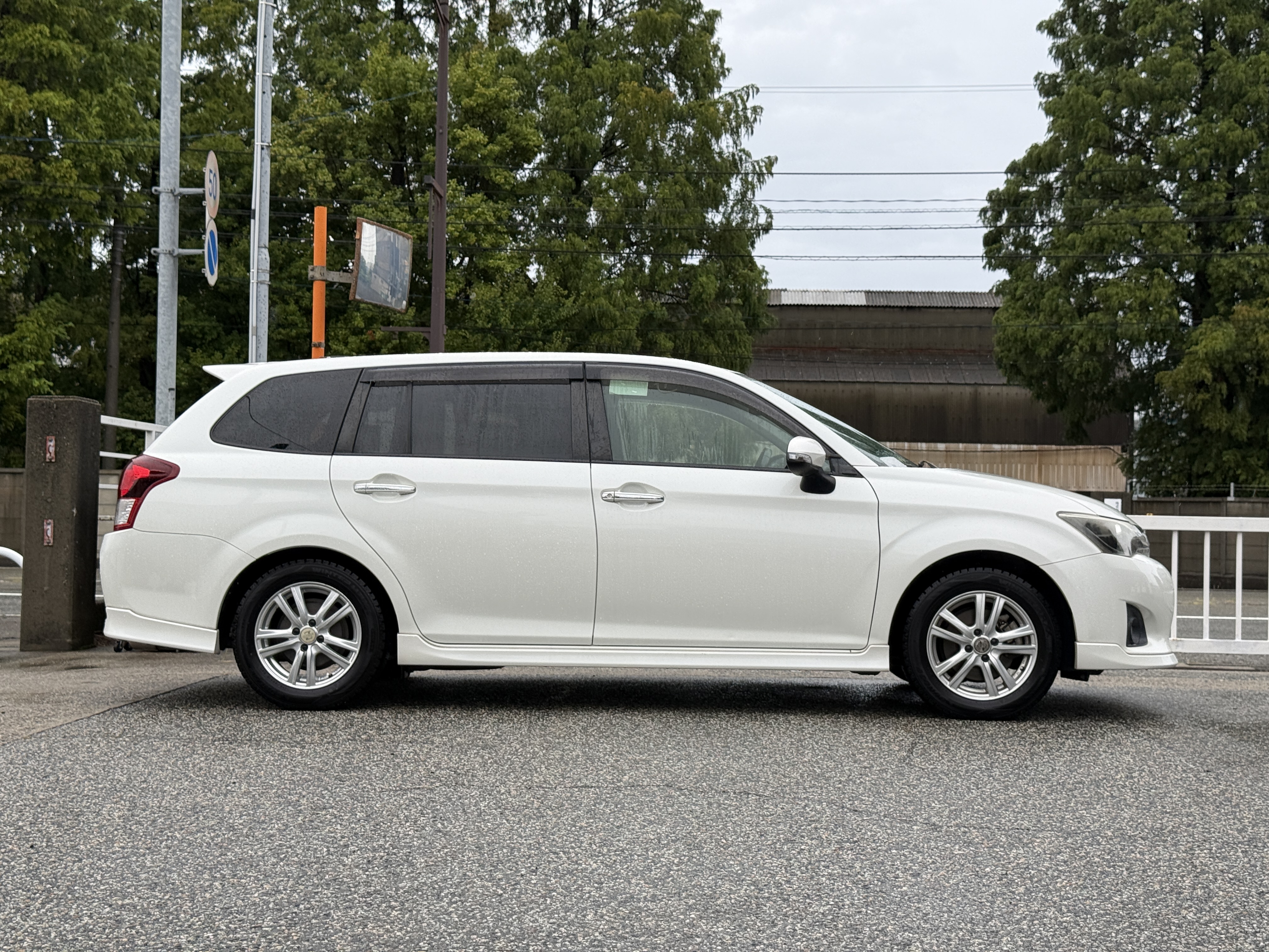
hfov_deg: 39.7
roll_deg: -1.0
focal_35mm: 48
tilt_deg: +1.7
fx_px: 1760
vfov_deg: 30.3
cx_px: 634
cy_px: 476
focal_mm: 6.76
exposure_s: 1/828
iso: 64
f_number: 1.78
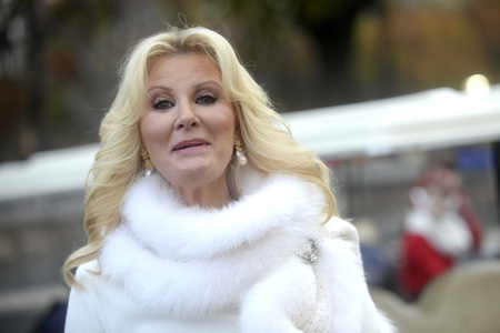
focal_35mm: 102
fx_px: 1417
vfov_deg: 13.4
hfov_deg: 20.0
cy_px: 166
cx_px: 250
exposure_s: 1/500
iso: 500
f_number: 2.8
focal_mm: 102
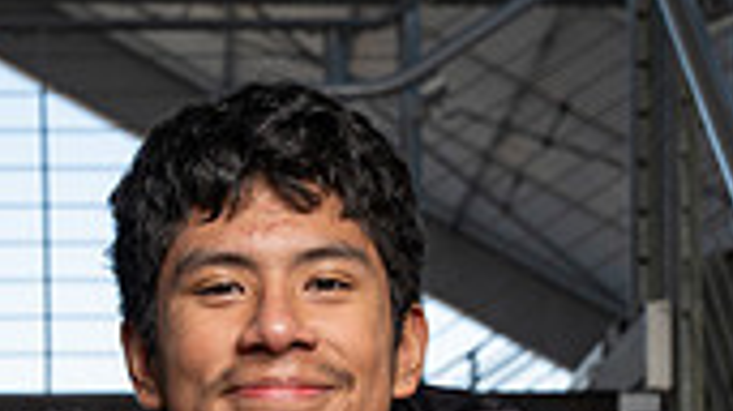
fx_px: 3633
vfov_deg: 6.2
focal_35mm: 187
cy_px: 920
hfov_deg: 11.5
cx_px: 351
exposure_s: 1/250
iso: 250
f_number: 8
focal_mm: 68
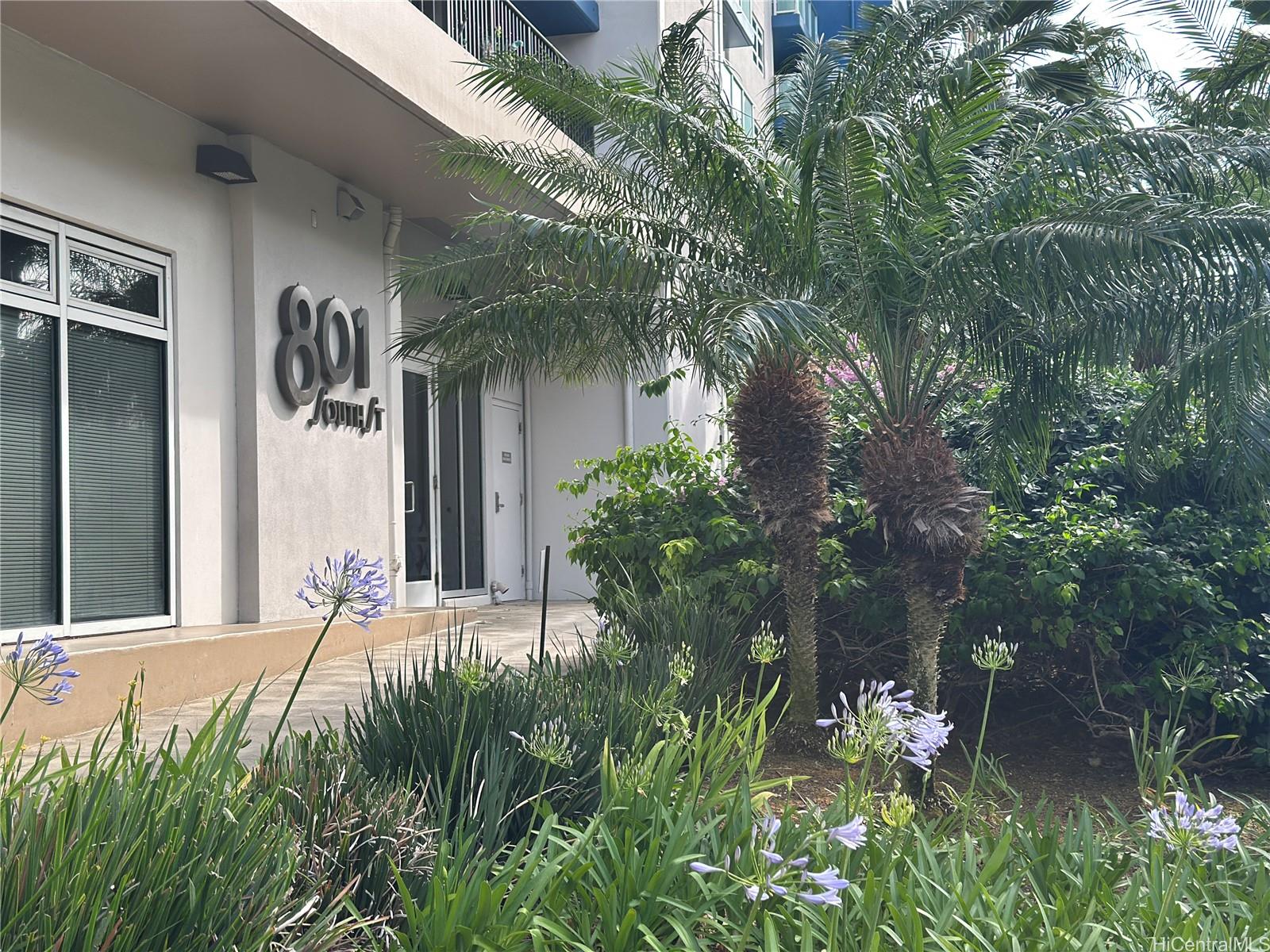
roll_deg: +1.0
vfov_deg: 30.3
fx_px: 1761
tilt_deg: +2.9
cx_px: 635
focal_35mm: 48
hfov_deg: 39.7
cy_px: 476
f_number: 1.78
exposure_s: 1/1120
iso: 80
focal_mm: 6.86
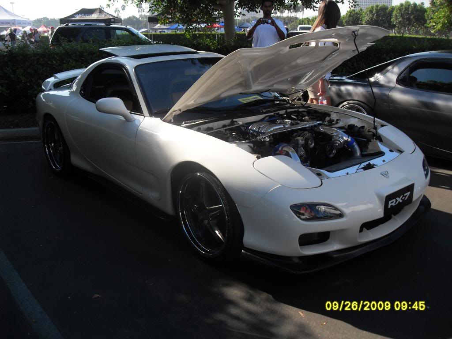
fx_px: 444
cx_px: 226
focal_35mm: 34
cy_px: 170
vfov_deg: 41.8
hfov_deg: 54.0
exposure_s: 1/125
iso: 80
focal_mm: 6.3
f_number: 7
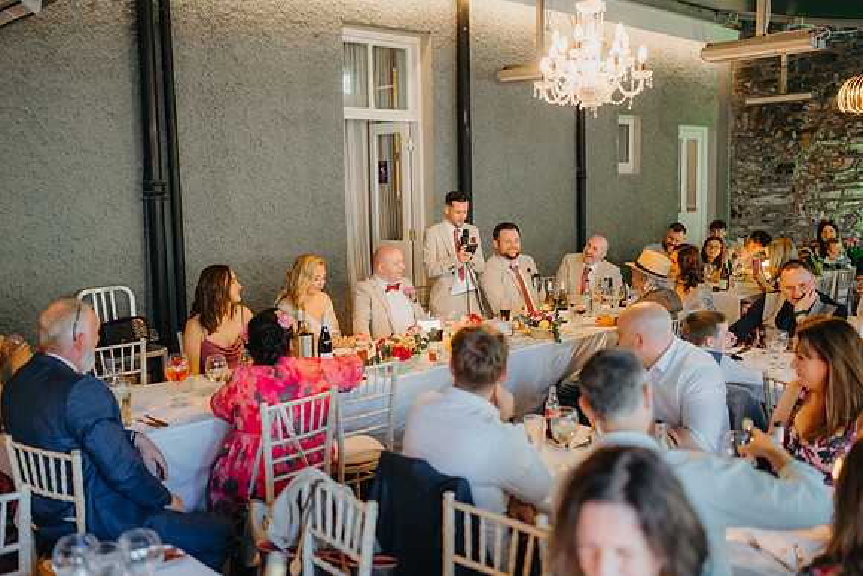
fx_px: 861
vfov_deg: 37.0
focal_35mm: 36
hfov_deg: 53.2
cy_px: 288
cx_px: 432
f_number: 1.6
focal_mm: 35
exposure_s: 1/200
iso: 800
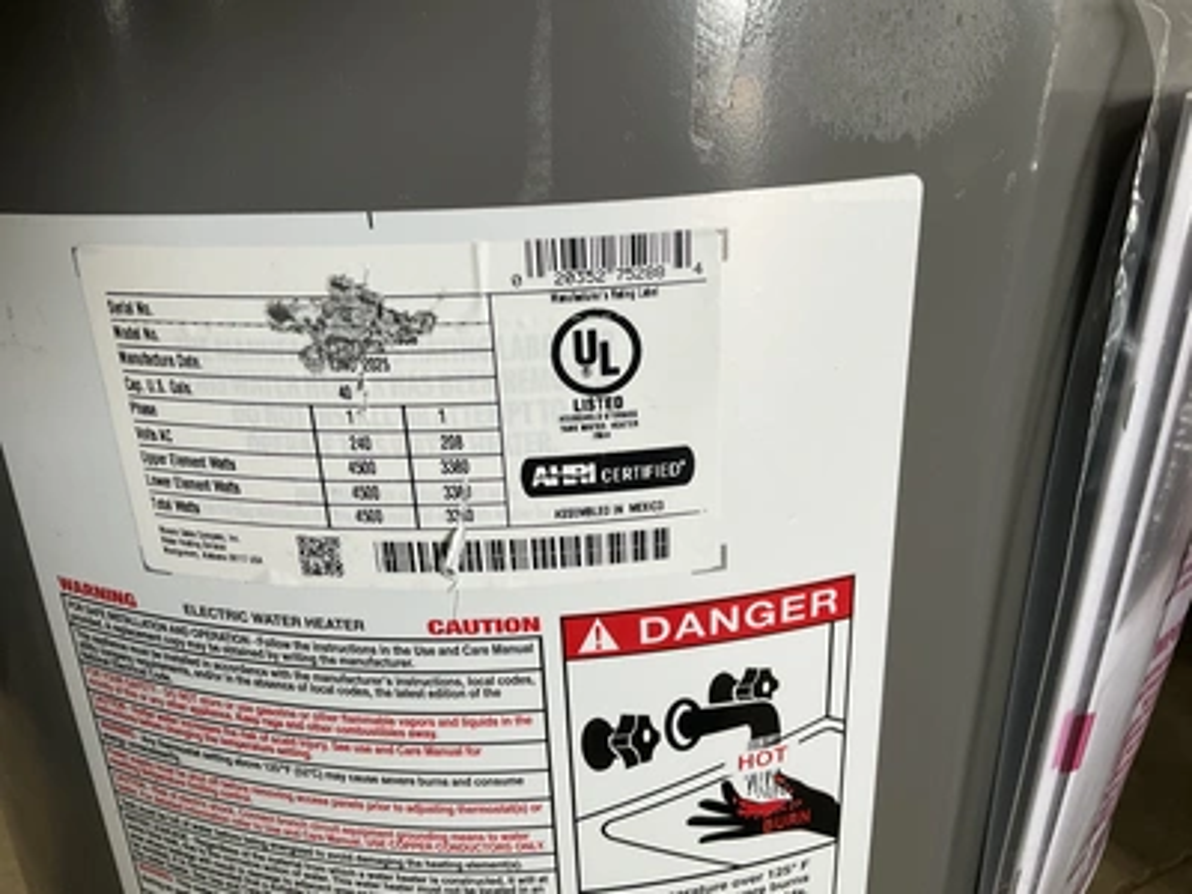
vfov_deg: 48.2
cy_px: 447
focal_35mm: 29
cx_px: 596
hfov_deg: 61.7
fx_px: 999
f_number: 1.8
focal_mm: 3
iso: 40
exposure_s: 1/60
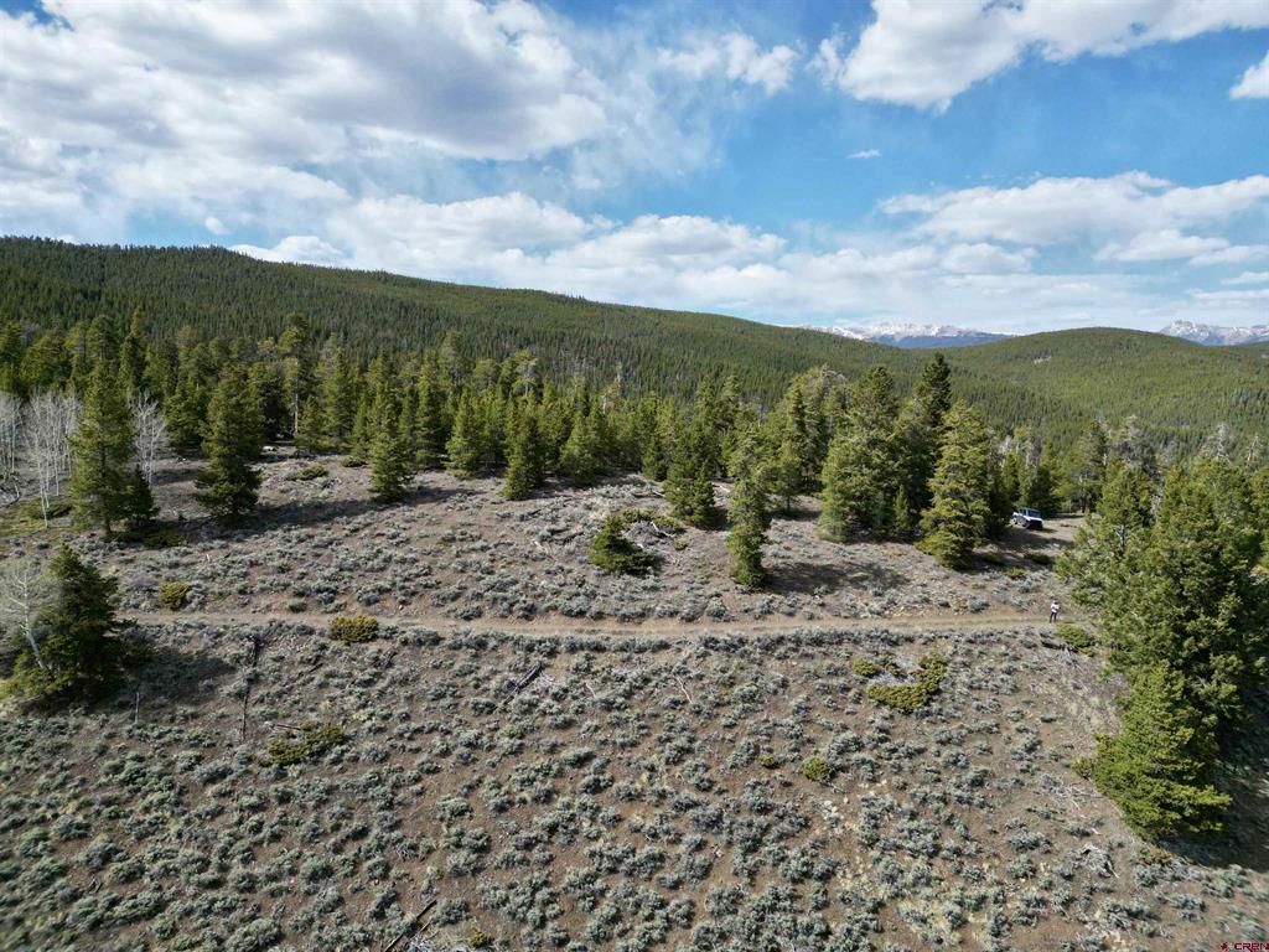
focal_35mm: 24
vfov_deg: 56.8
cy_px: 476
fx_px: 880
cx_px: 634
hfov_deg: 71.6
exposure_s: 1/3000
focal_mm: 6.72
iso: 200
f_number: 1.7
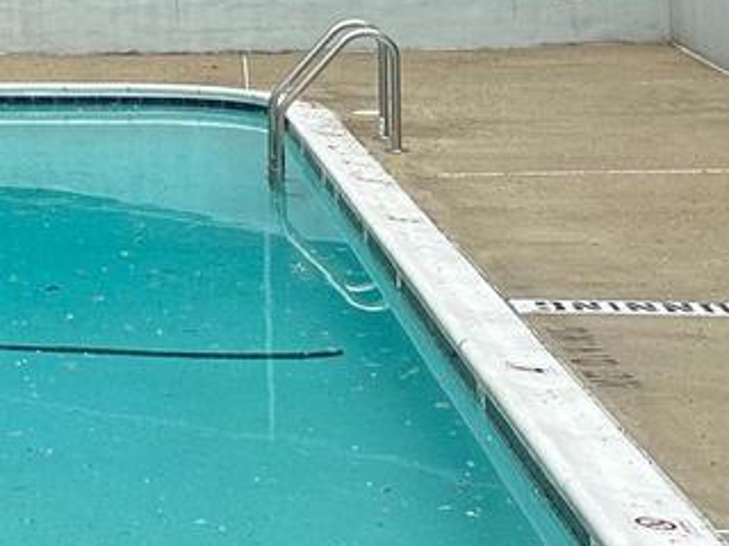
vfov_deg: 13.5
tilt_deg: -5.1
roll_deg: +1.8
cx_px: -510
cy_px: -36
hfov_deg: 15.9
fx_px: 2274
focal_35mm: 108
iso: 80
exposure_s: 1/1639
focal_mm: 6.86
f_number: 1.78
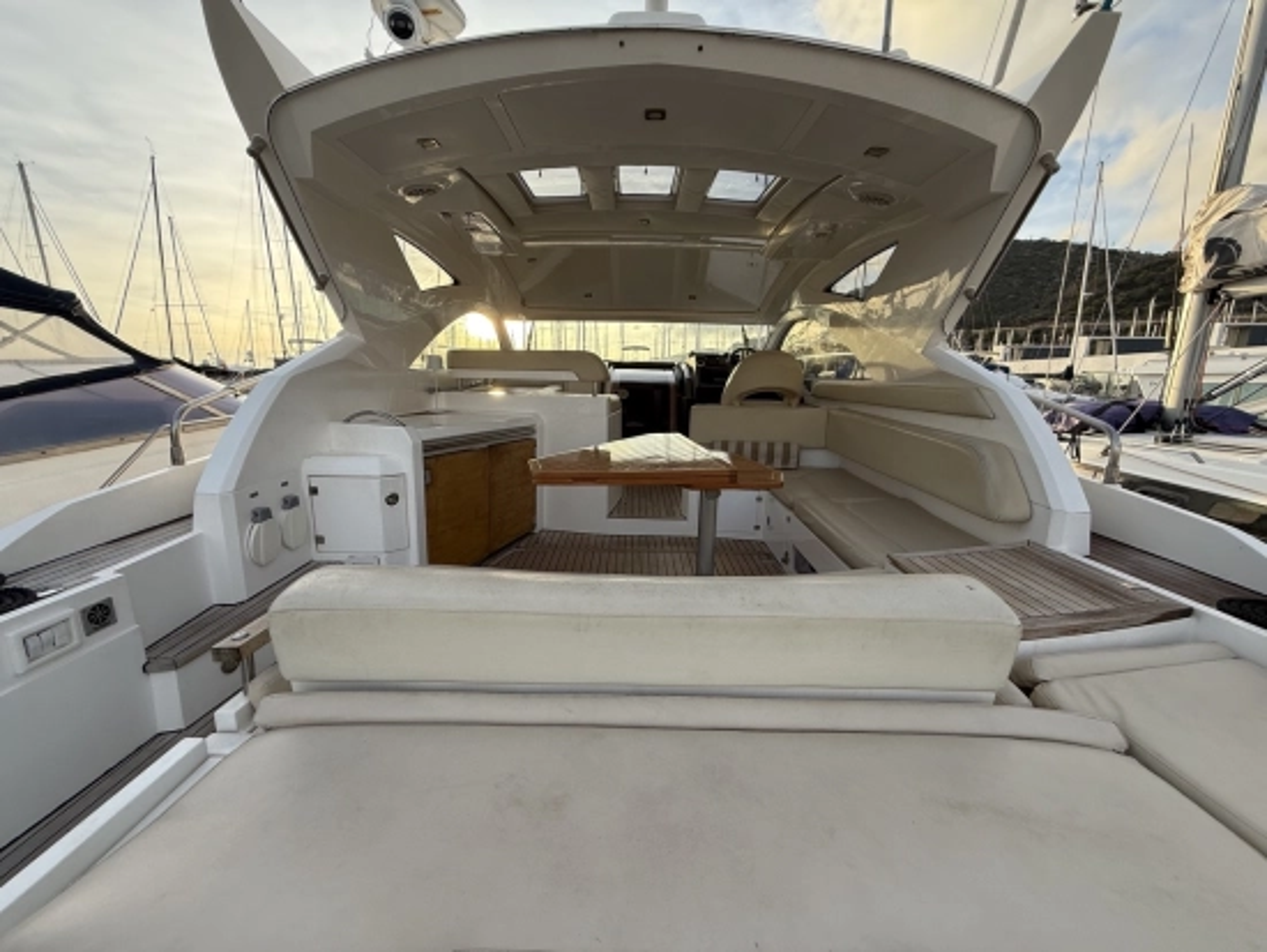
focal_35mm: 14
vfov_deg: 85.7
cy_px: 476
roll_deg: -0.2
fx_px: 513
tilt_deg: -10.4
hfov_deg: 102.0
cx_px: 634
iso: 64
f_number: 2.2
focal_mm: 2.22
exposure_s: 1/475
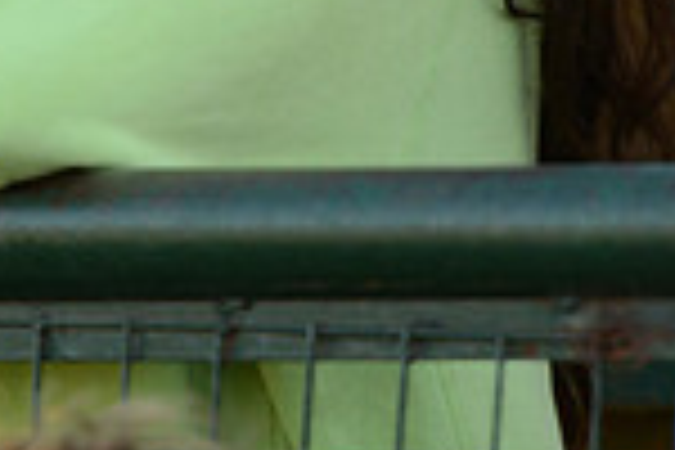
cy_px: -272
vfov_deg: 1.3
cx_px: -454
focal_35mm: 1043
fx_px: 19555
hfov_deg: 2.0
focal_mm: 270
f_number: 4
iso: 400
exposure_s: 1/250
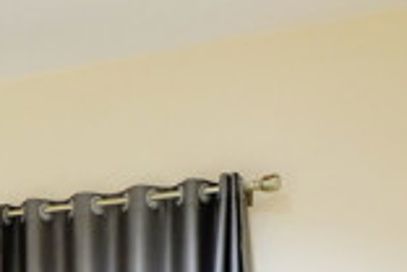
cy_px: 484
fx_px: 1085
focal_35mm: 96
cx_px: -237
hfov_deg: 18.4
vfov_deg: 13.0
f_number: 3.5
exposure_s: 1/30
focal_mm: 16.7
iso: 1250
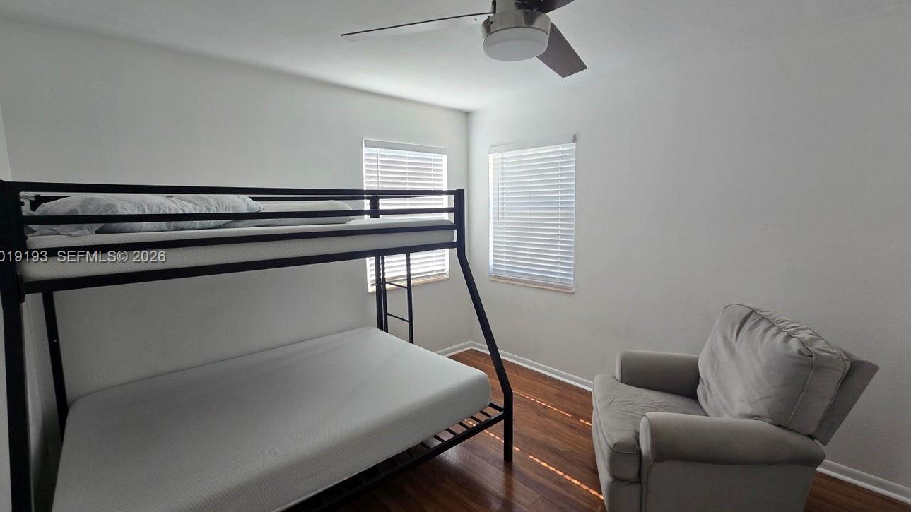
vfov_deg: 70.5
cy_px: 258
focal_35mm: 15
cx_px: 450
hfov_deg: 103.0
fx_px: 362
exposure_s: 1/60
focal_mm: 2.2
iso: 50
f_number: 2.2
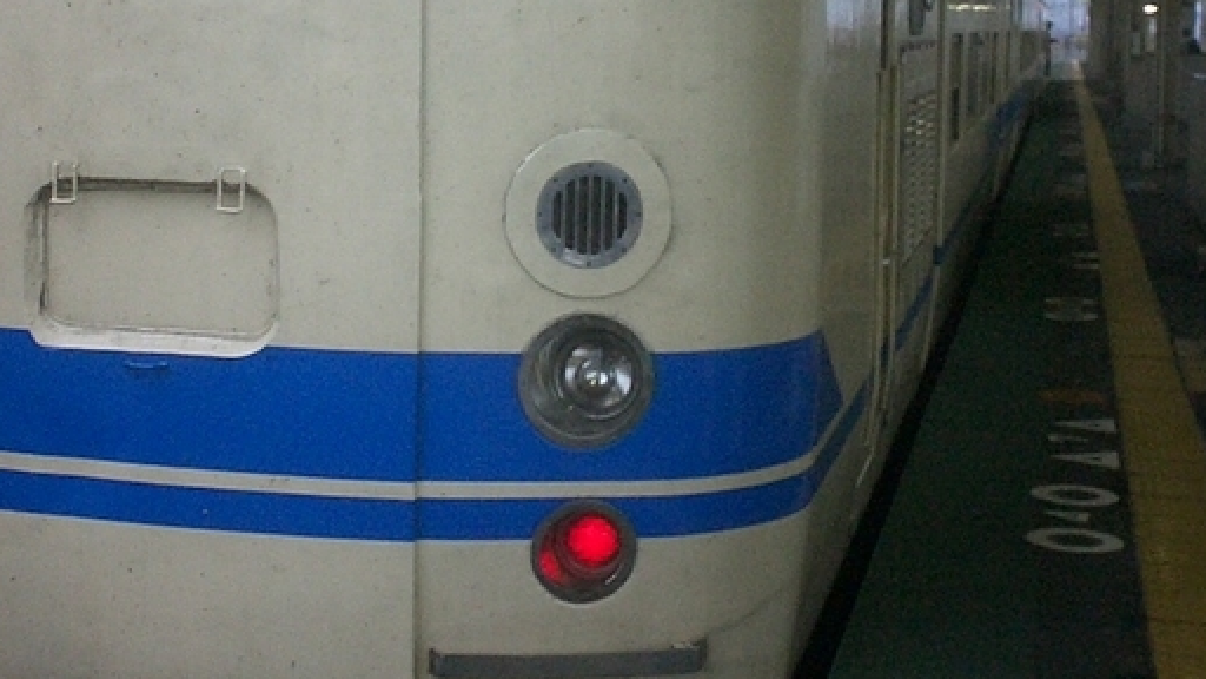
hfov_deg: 33.2
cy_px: 123
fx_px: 2015
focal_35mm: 63
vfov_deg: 18.9
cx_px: 478
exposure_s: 1/80
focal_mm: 5.6
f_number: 3.5
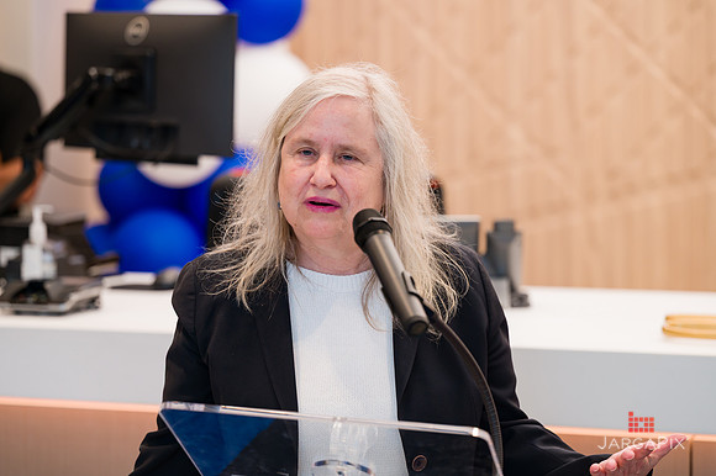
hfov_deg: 16.9
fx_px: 2409
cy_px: 238
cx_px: 358
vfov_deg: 11.3
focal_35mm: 121
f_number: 3.2
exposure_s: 1/200
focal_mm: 115
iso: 400
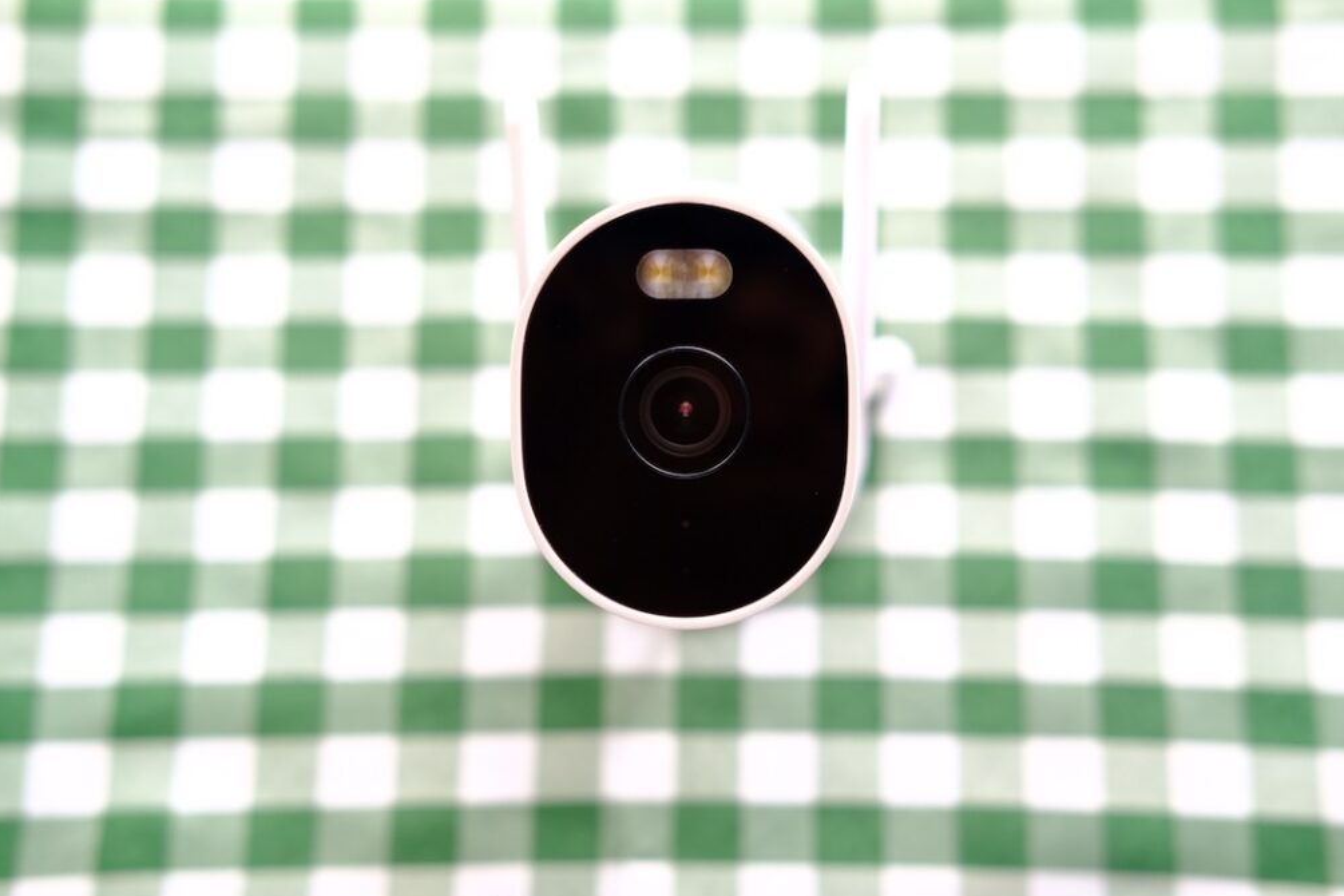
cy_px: 453
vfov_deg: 25.1
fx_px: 2016
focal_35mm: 54
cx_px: 681
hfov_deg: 36.9
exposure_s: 1/100
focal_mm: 35
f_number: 3.6
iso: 640
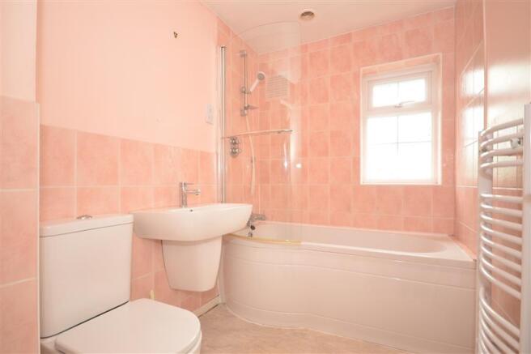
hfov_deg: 92.5
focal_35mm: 17
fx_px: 254
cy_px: 177
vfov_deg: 69.6
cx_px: 266
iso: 200
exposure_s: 1/8
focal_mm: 11.5
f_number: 5
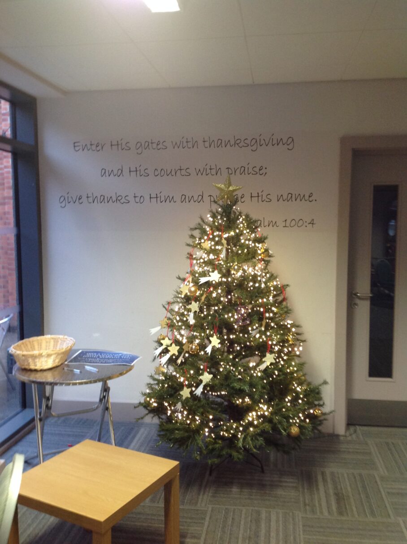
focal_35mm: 35
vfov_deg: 52.7
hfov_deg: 40.6
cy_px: 272
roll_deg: -1.8
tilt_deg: -4.2
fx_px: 550
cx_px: 204
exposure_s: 1/15
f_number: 2.4
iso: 125
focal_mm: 4.28
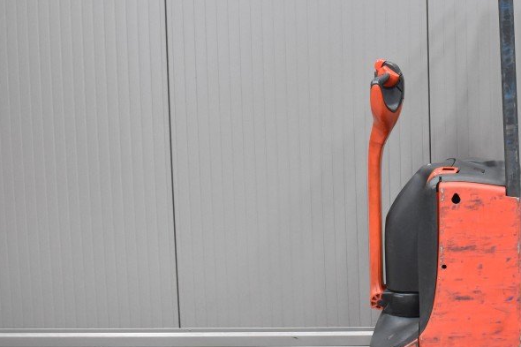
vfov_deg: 22.2
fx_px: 883
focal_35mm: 61
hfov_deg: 30.5
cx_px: 525
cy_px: 140
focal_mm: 20
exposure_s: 1/30
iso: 1600
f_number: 5
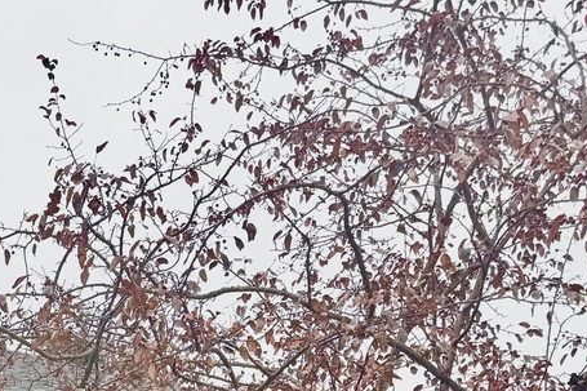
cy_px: 696
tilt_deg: +1.3
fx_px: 1288
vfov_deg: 15.1
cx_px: -58
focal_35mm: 79
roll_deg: -1.5
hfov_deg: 24.0
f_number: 1.78
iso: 80
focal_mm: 6.76
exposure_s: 1/450
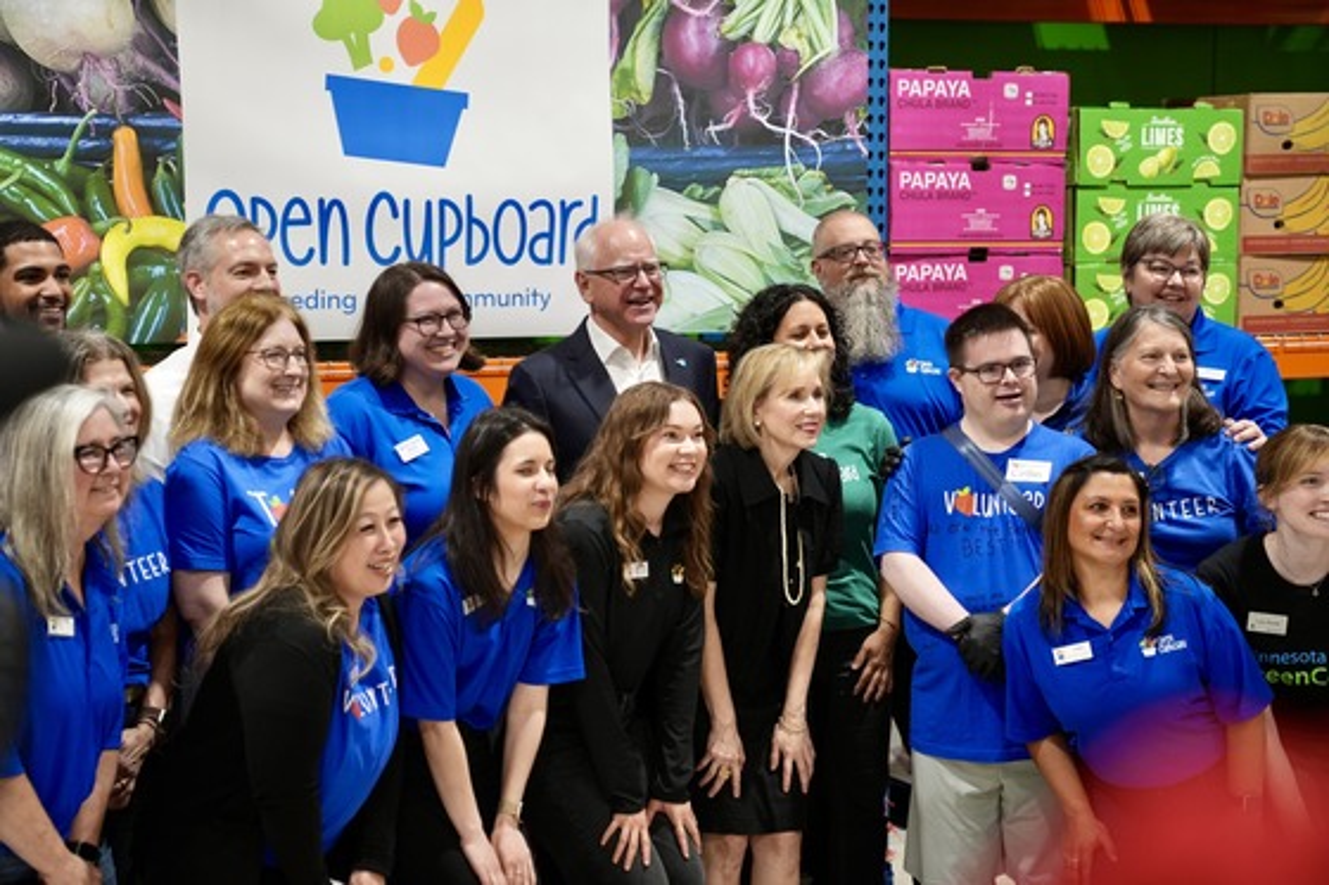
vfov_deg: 19.4
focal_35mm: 70
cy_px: 442
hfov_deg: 28.9
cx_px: 664
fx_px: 2583
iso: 1600
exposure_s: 1/200
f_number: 2.8
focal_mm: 70
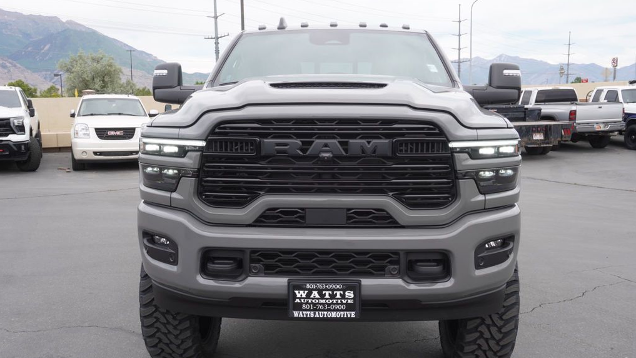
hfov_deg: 52.8
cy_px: 207
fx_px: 641
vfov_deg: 31.1
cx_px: 318
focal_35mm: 38
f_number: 8
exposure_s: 1/100
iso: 100
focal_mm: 24
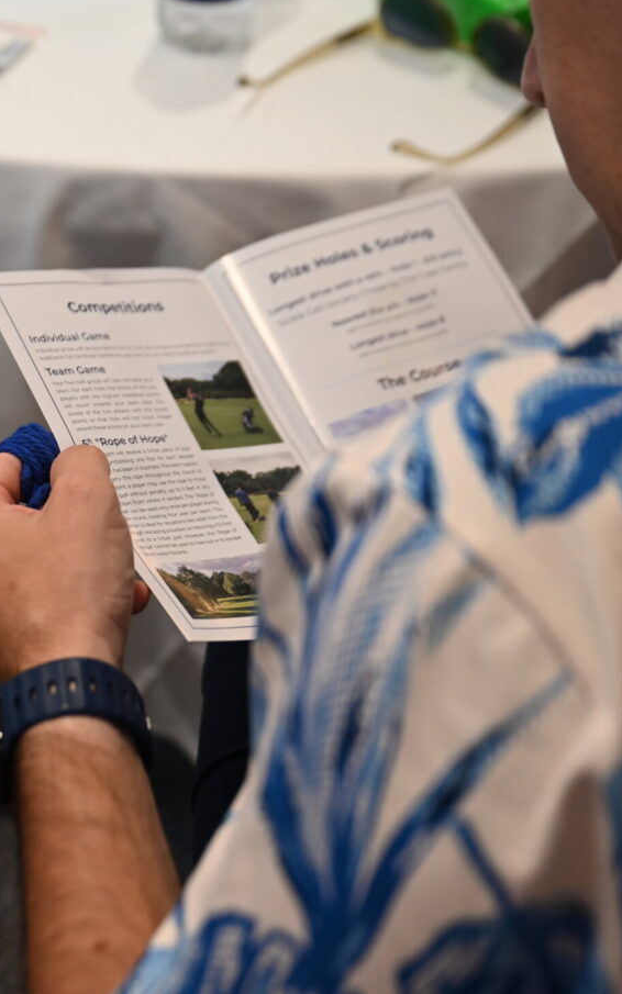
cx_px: 73
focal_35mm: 80
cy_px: 495
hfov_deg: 16.1
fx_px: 2169
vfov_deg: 25.8
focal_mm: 52
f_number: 3.2
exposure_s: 1/100
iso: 1000
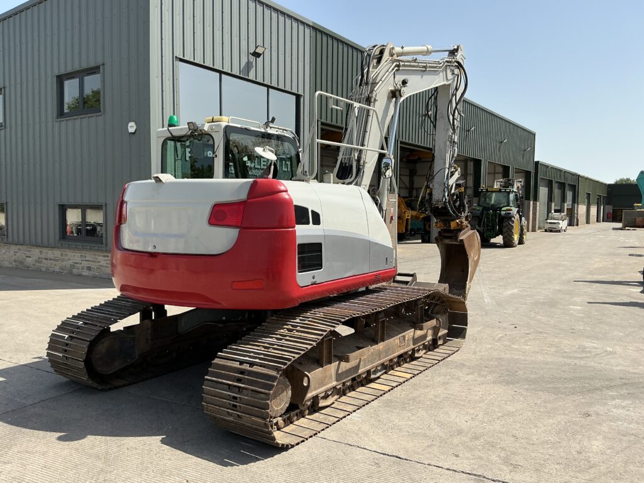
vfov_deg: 49.7
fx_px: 521
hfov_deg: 63.4
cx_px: 322
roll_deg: -1.5
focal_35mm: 28
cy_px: 242
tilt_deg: -3.6
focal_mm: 3
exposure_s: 1/1577
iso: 25
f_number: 1.8
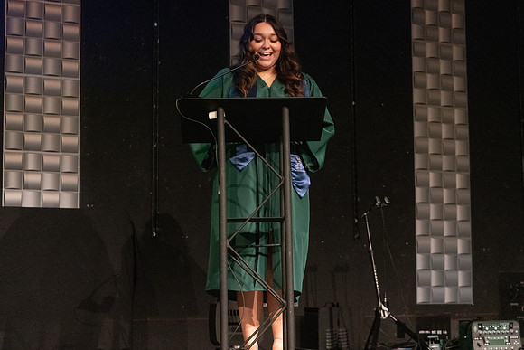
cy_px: 175
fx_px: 1065
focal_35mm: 73
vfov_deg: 18.7
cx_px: 262
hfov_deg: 27.7
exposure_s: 1/320
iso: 20000
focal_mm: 70
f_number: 3.5
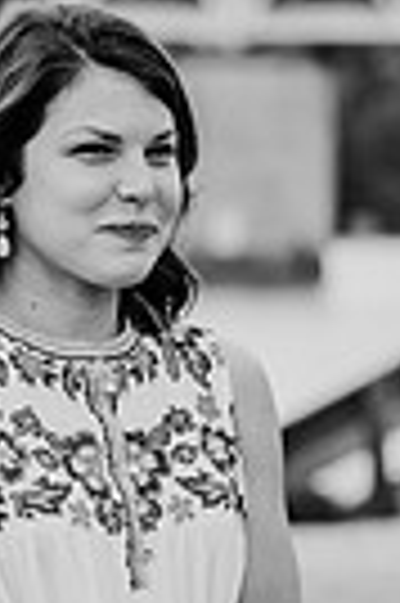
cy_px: 315
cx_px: 81
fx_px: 6734
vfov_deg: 5.1
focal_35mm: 403
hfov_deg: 3.4
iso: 400
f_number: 4
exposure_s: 1/640
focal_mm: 120
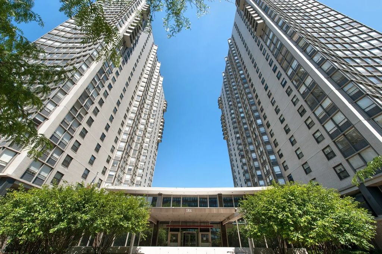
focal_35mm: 14
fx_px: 148
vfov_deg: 81.1
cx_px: 191
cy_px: 127
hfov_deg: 104.3
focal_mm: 14
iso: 200
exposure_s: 1/640
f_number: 8
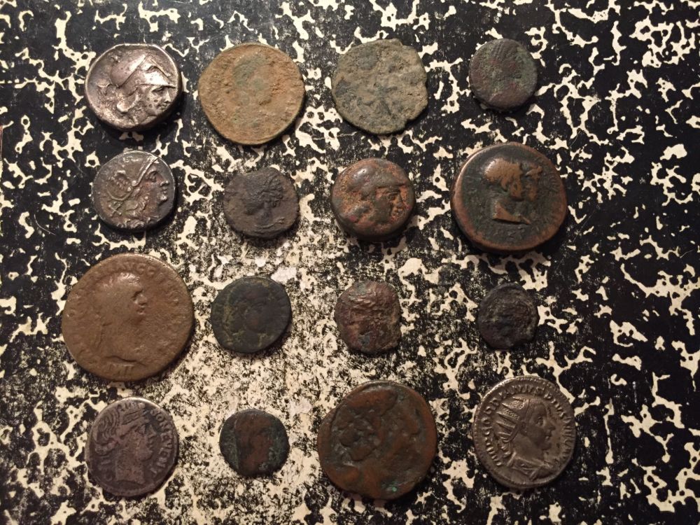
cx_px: 350
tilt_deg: -83.5
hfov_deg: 61.7
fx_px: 586
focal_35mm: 29
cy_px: 262
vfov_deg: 48.2
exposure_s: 1/30
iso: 160
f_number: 2.2
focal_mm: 4.15
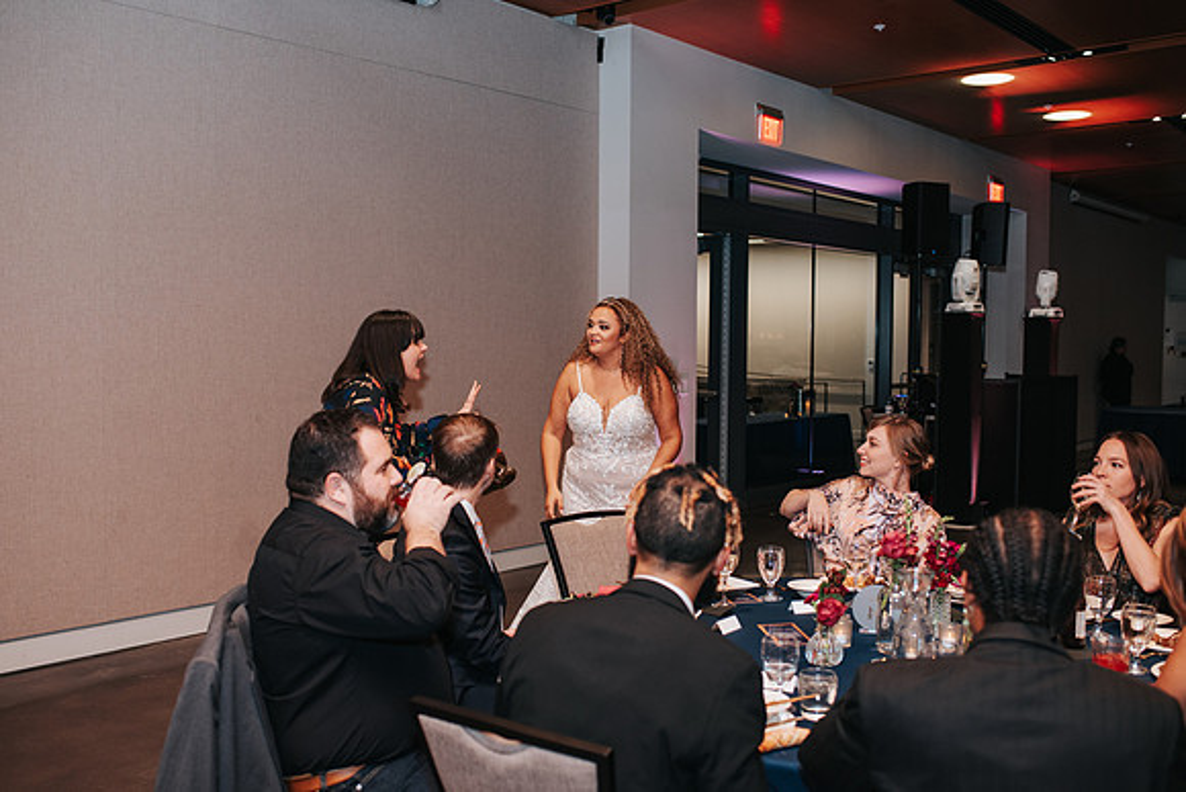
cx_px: 593
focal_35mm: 37
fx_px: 1233
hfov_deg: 51.4
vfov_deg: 35.6
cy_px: 396
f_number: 2.8
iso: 1000
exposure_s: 1/200
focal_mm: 35
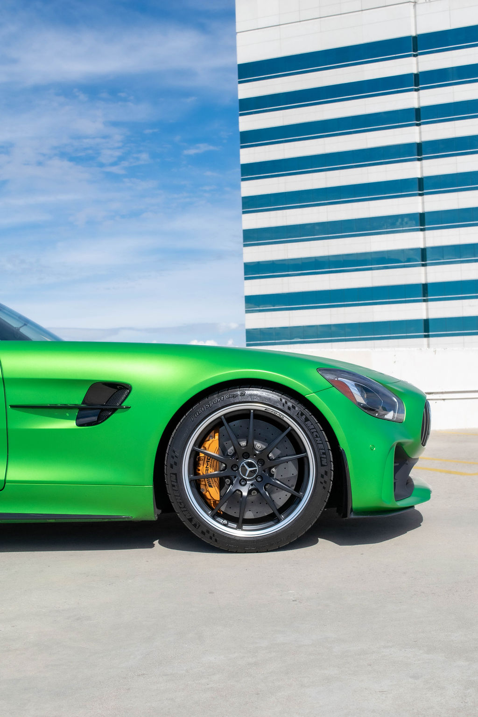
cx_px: 239
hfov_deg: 28.9
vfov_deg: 42.3
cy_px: 358
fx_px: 926
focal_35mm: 46
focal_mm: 31
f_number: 7.1
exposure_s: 1/2000
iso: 400
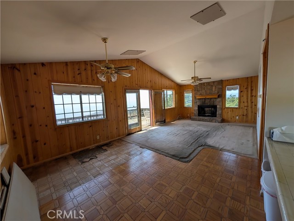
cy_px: 110
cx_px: 147
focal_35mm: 12
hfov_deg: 110.5
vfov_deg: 94.6
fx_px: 102
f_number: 1.7
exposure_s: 1/900
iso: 51
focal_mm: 2.02
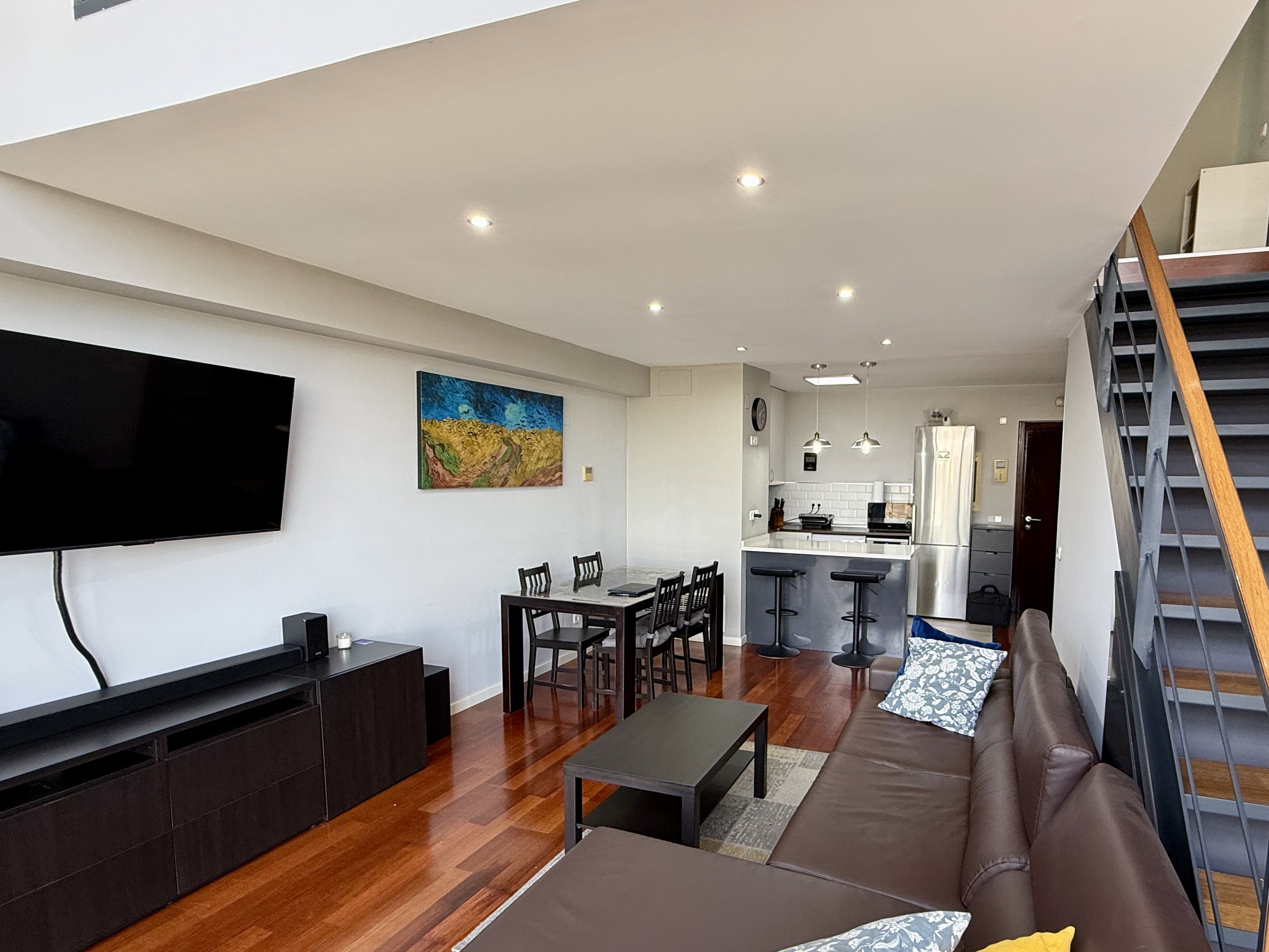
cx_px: 739
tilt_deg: -5.3
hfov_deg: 84.0
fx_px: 696
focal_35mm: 19
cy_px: 543
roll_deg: -0.6
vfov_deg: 68.3
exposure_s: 1/99
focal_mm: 2.22
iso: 100
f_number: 2.2
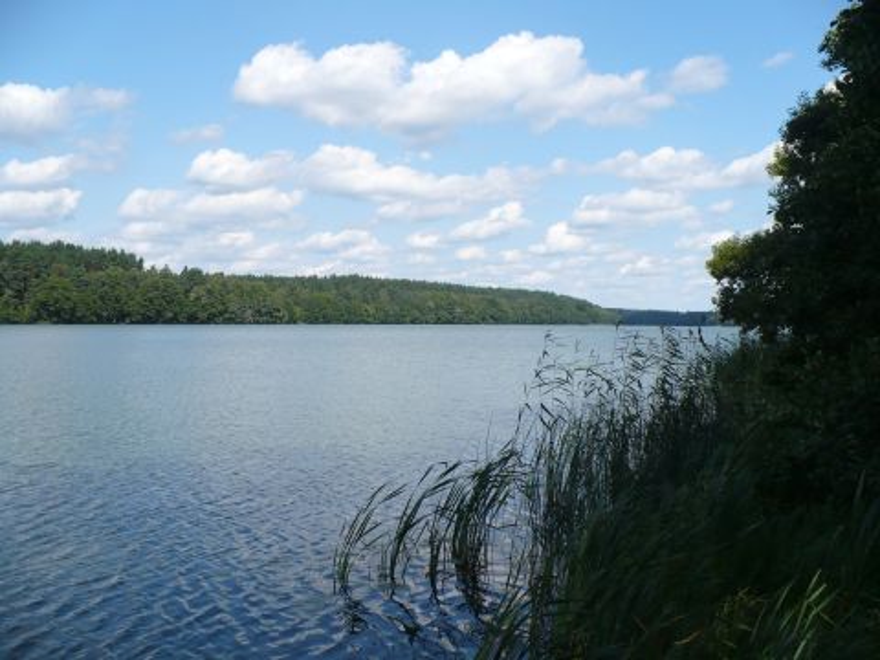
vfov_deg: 38.7
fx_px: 941
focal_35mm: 37
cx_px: 440
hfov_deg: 50.1
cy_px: 330
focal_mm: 6.1
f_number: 8
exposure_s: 1/200
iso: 100
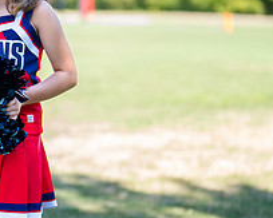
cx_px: -1
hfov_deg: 12.9
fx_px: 1195
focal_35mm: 148
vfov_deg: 10.4
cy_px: 114
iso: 100
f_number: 1.2
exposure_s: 1/1250
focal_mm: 50
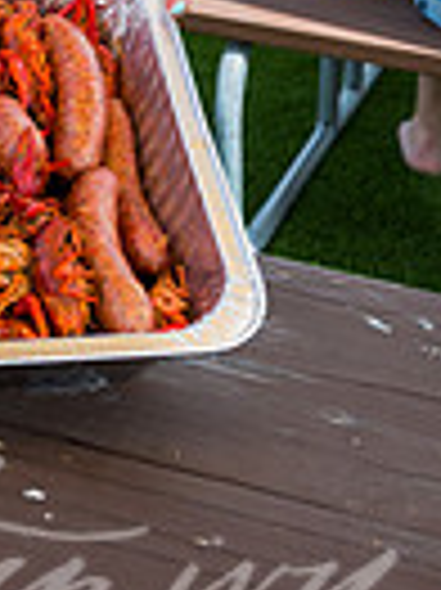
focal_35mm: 99
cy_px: -243
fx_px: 1684
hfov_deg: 14.3
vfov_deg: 18.1
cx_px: -130
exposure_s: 1/400
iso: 100
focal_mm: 30
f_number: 5.6
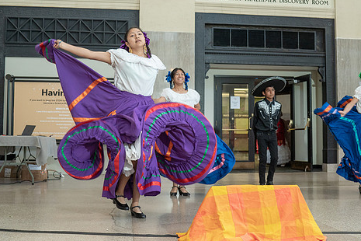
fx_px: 501
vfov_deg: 27.0
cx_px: 200
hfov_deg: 39.6
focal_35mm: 50
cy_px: 103
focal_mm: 35
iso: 2000
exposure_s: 1/200
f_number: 4
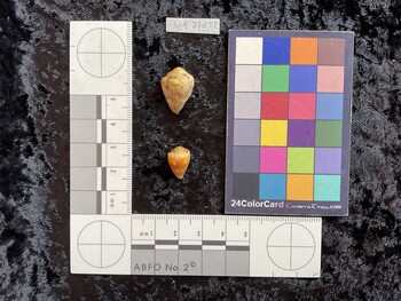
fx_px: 336
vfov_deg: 48.3
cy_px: 150
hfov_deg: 61.6
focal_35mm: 29
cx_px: 200
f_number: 1.8
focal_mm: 3
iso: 50
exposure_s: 1/120
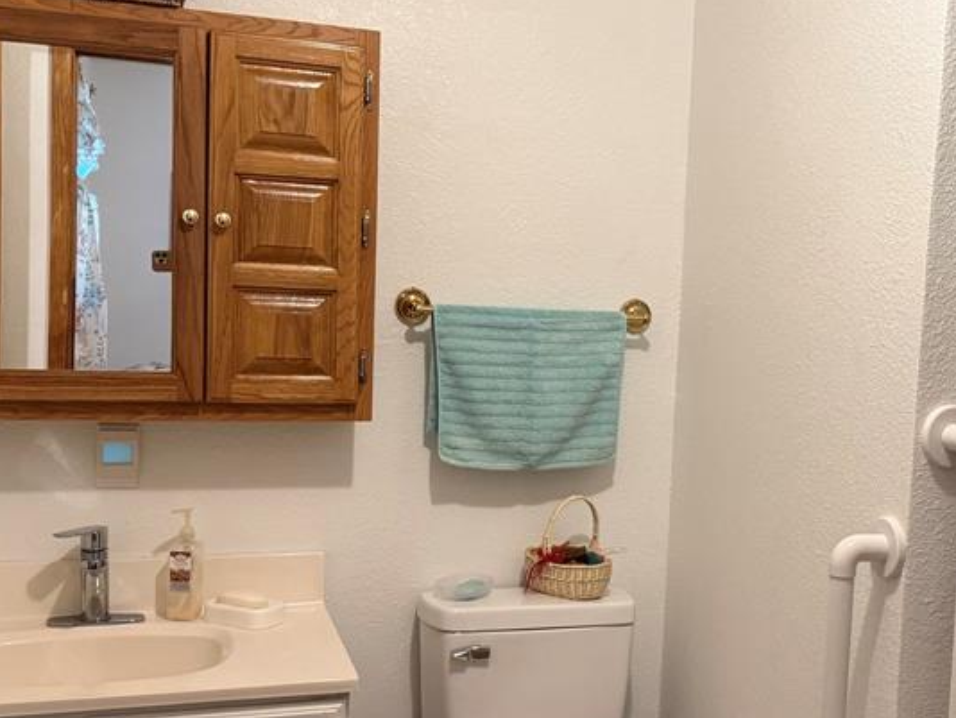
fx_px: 1271
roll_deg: -3.9
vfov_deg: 31.5
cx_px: 641
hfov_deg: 40.7
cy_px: 390
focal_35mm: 46
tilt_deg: -4.9
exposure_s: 1/60
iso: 400
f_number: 1.78
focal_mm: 6.76
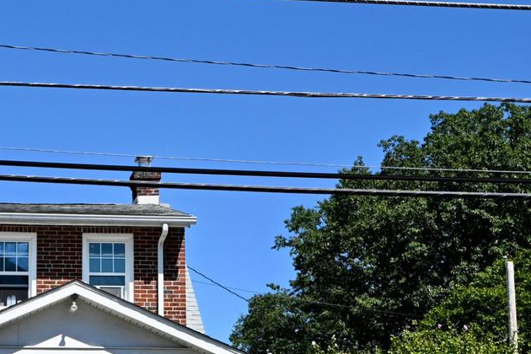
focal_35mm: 96
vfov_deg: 14.1
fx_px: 1416
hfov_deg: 20.4
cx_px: -23
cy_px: 320
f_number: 11
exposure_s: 1/250
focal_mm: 28
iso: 160
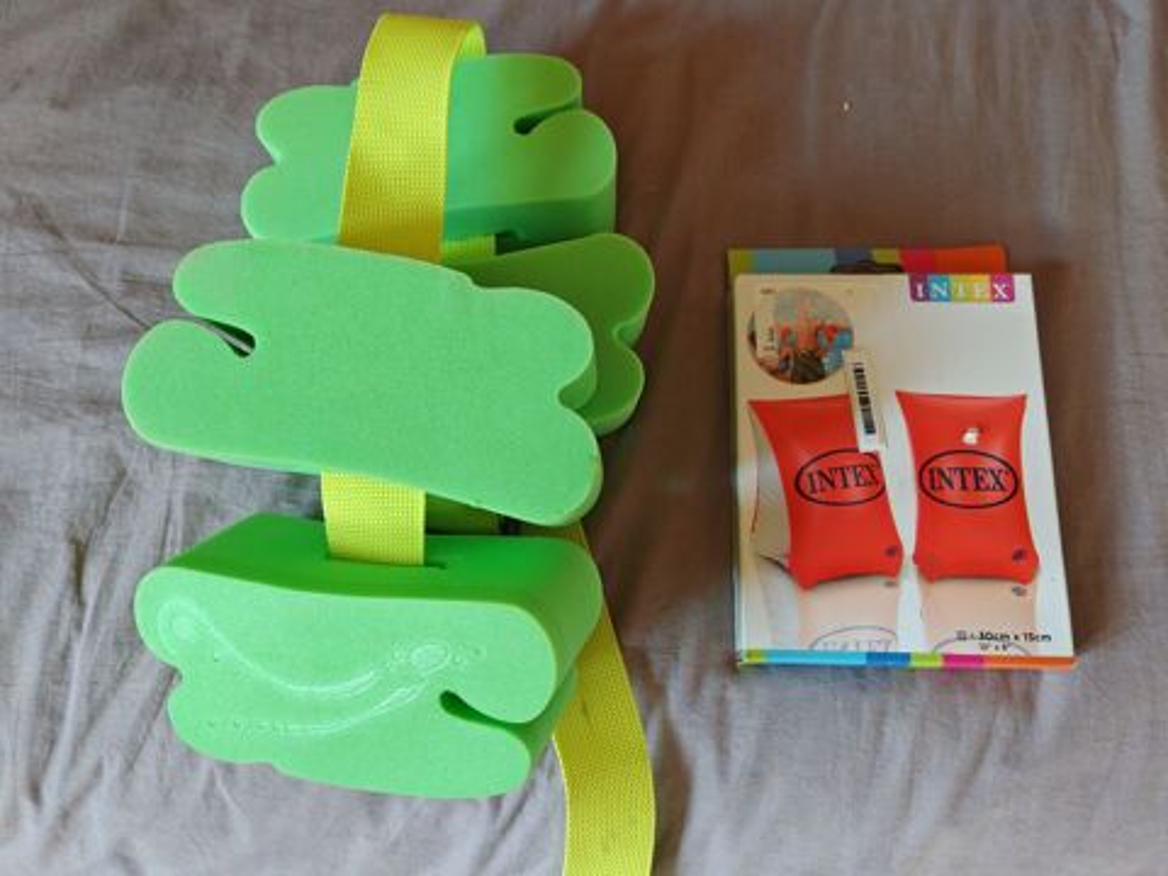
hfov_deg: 65.3
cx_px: 584
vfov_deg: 51.4
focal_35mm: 27
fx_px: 911
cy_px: 438
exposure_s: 1/50
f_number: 1.9
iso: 800
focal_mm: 6.67
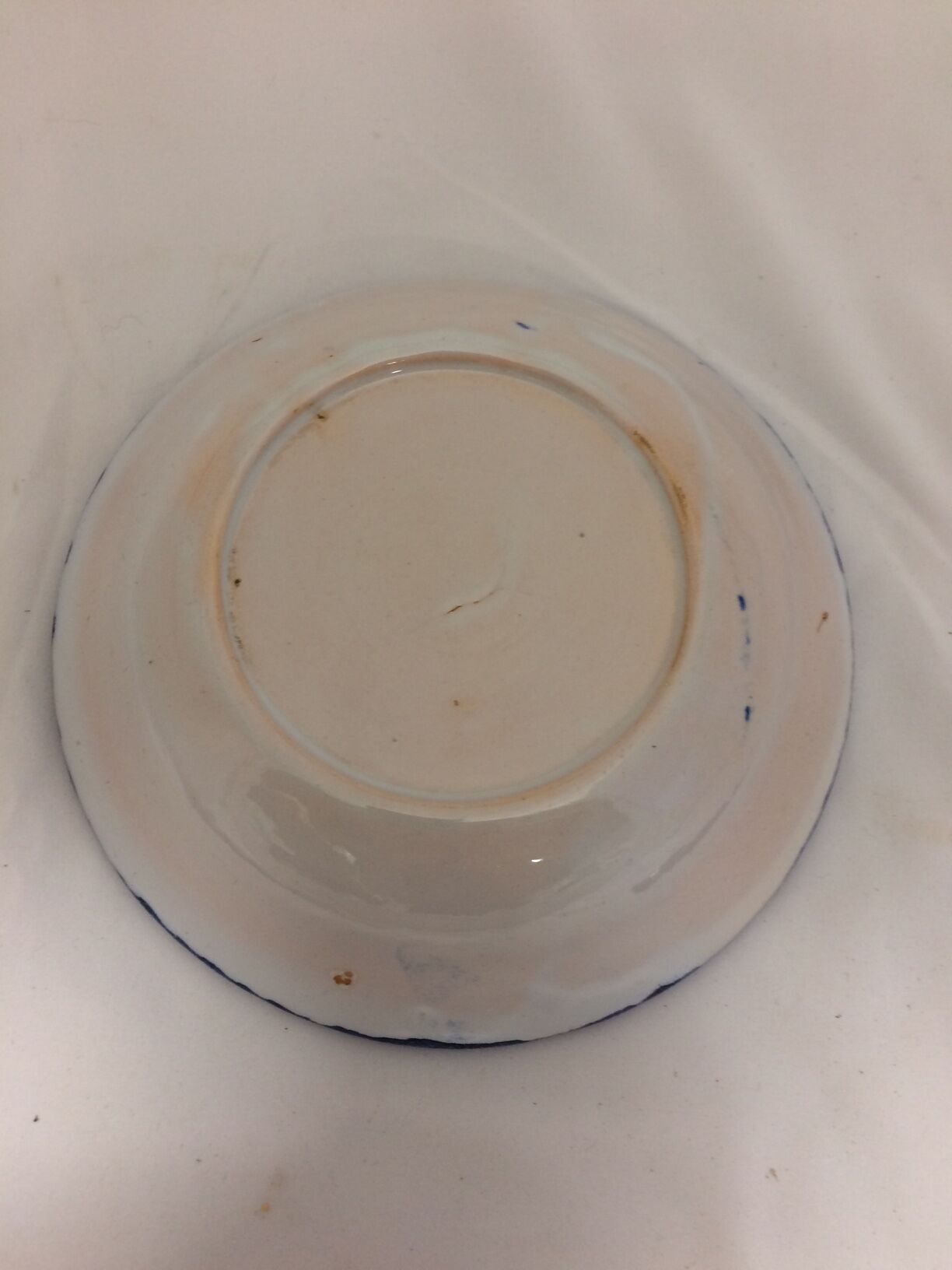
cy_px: 635
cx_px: 476
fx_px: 1063
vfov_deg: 61.7
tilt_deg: -74.7
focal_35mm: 29
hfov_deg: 48.2
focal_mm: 4.15
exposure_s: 1/33
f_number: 2.2
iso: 100
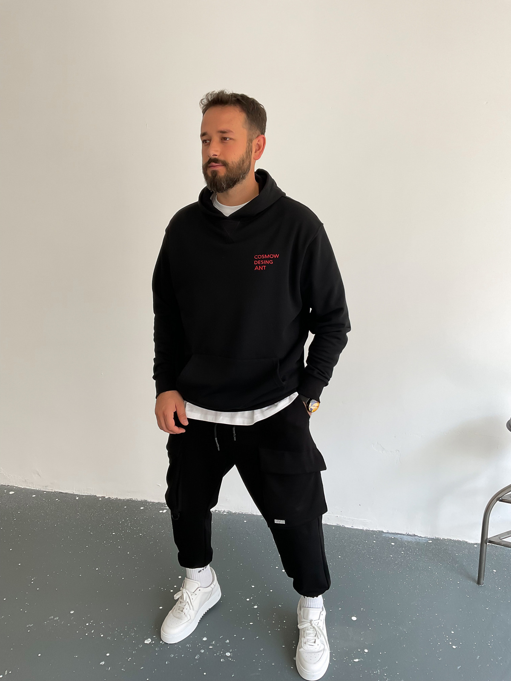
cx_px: 256
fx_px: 571
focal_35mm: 29
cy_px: 340
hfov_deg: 48.2
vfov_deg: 61.7
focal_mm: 3
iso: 32
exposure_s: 1/120
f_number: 1.8
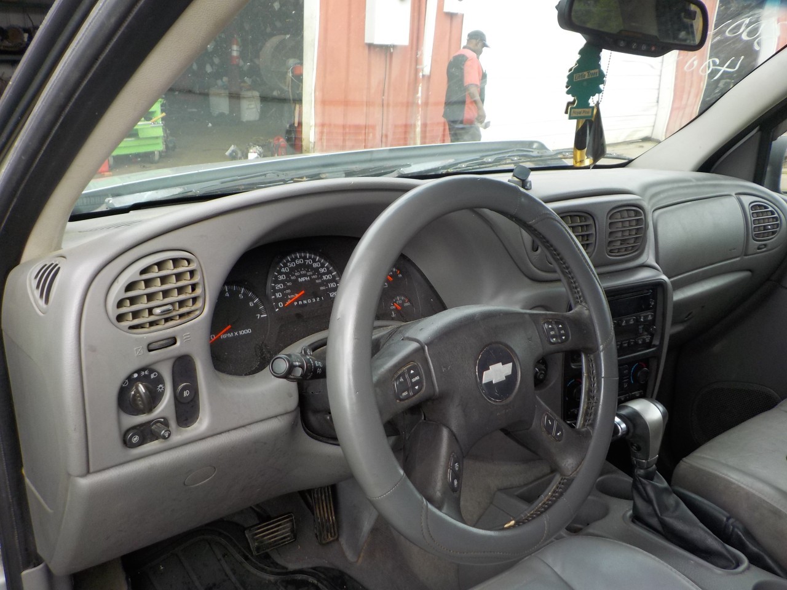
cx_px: 394
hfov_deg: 60.0
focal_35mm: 30
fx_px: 682
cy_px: 295
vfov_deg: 46.8
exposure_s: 1/125
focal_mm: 4.1
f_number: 3.3
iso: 125
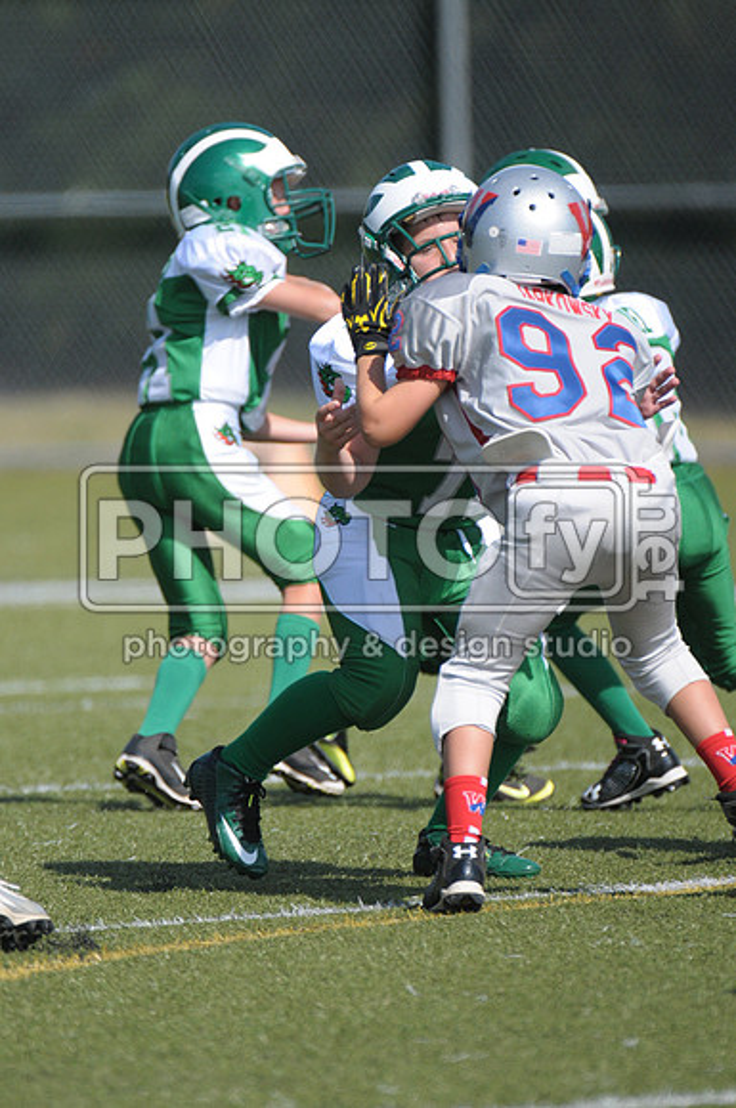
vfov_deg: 3.4
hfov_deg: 2.3
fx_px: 18454
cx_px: 368
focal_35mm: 600
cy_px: 554
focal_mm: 400
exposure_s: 1/5000
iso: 640
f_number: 4
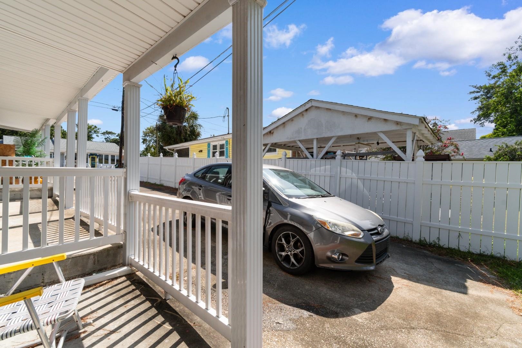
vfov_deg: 77.3
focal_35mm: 15
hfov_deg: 100.4
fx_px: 217
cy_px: 174
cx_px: 261
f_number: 7.1
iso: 100
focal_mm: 10
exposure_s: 1/200
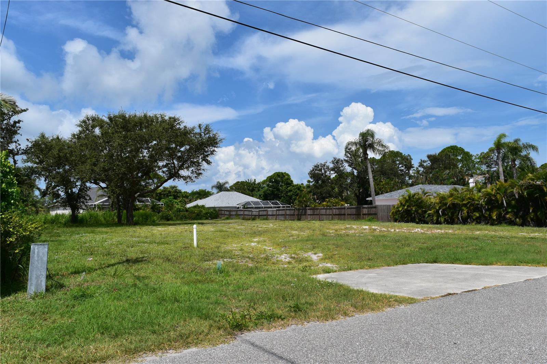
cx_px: 274
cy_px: 182
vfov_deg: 47.9
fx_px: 410
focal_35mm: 27
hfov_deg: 67.4
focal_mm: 18
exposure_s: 1/500
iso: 280
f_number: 11
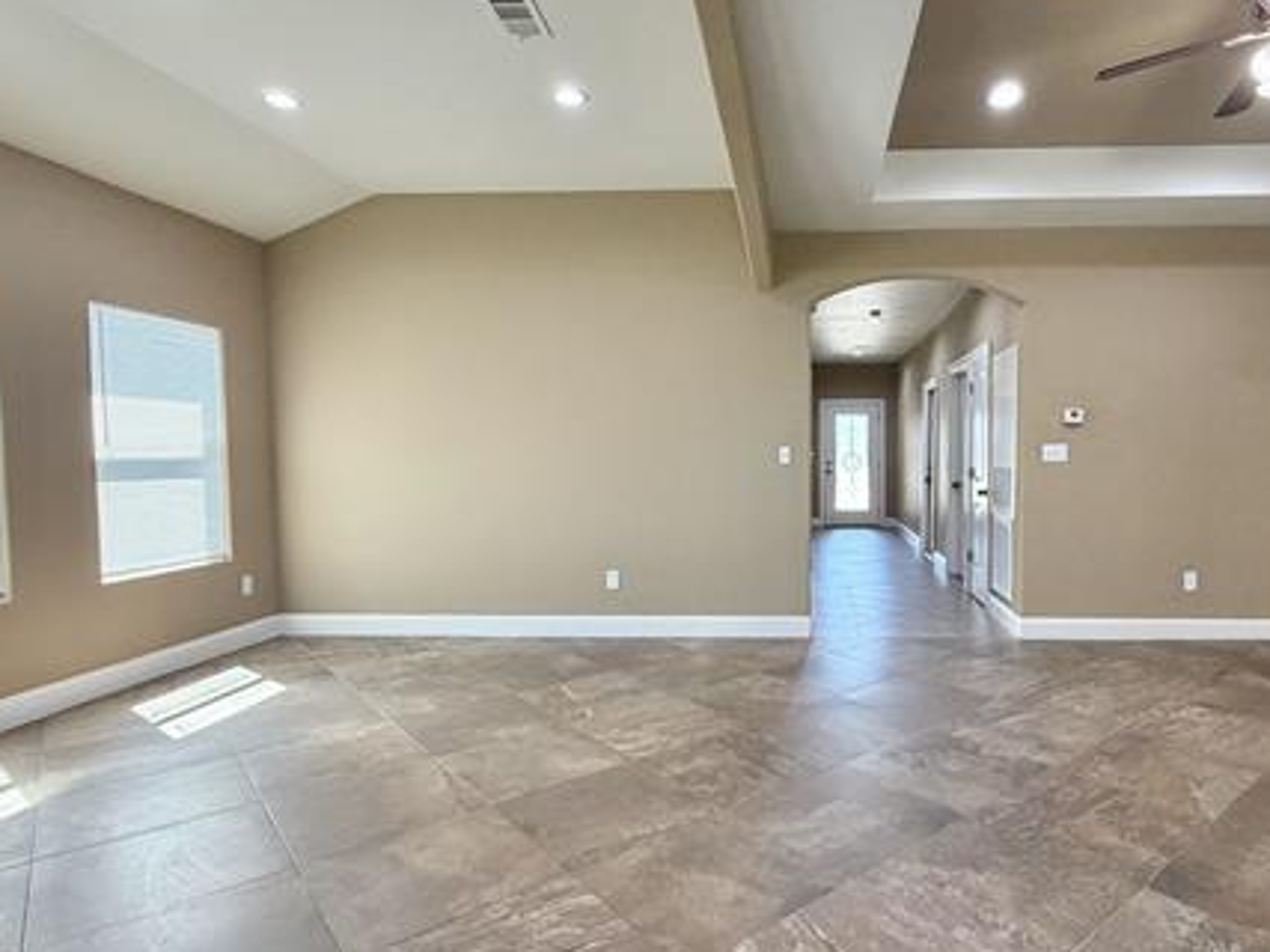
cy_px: 491
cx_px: 785
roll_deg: +0.3
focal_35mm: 21
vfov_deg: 63.4
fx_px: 770
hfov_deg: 77.7
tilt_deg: -3.0
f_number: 2.2
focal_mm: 2.22
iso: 250
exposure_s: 1/120
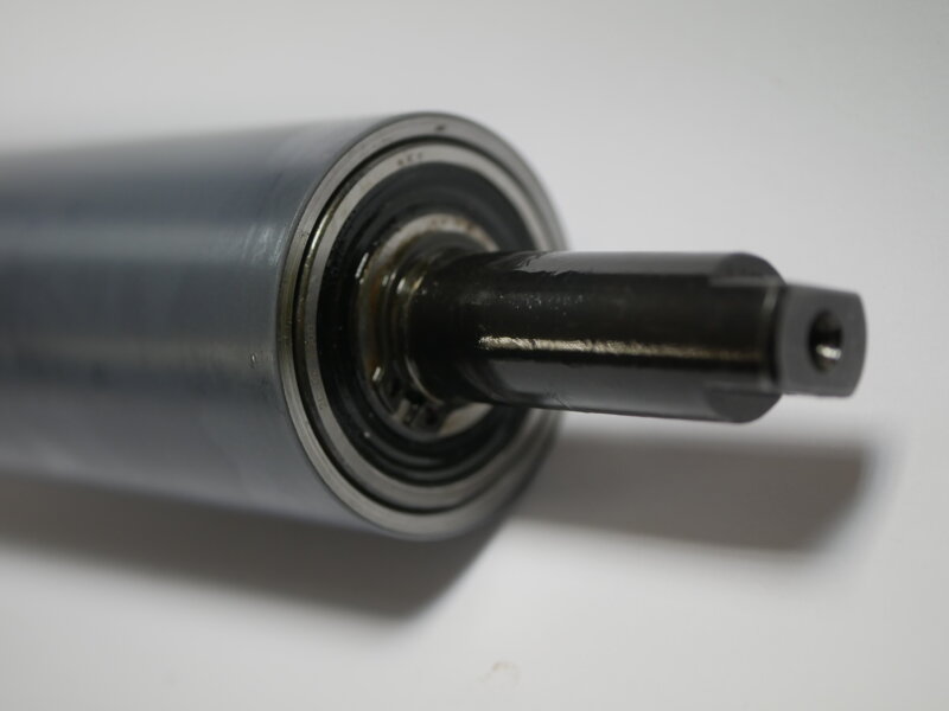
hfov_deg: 32.2
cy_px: 356
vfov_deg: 24.4
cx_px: 474
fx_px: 1645
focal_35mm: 60
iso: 500
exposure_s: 1/60
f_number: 2.8
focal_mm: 30
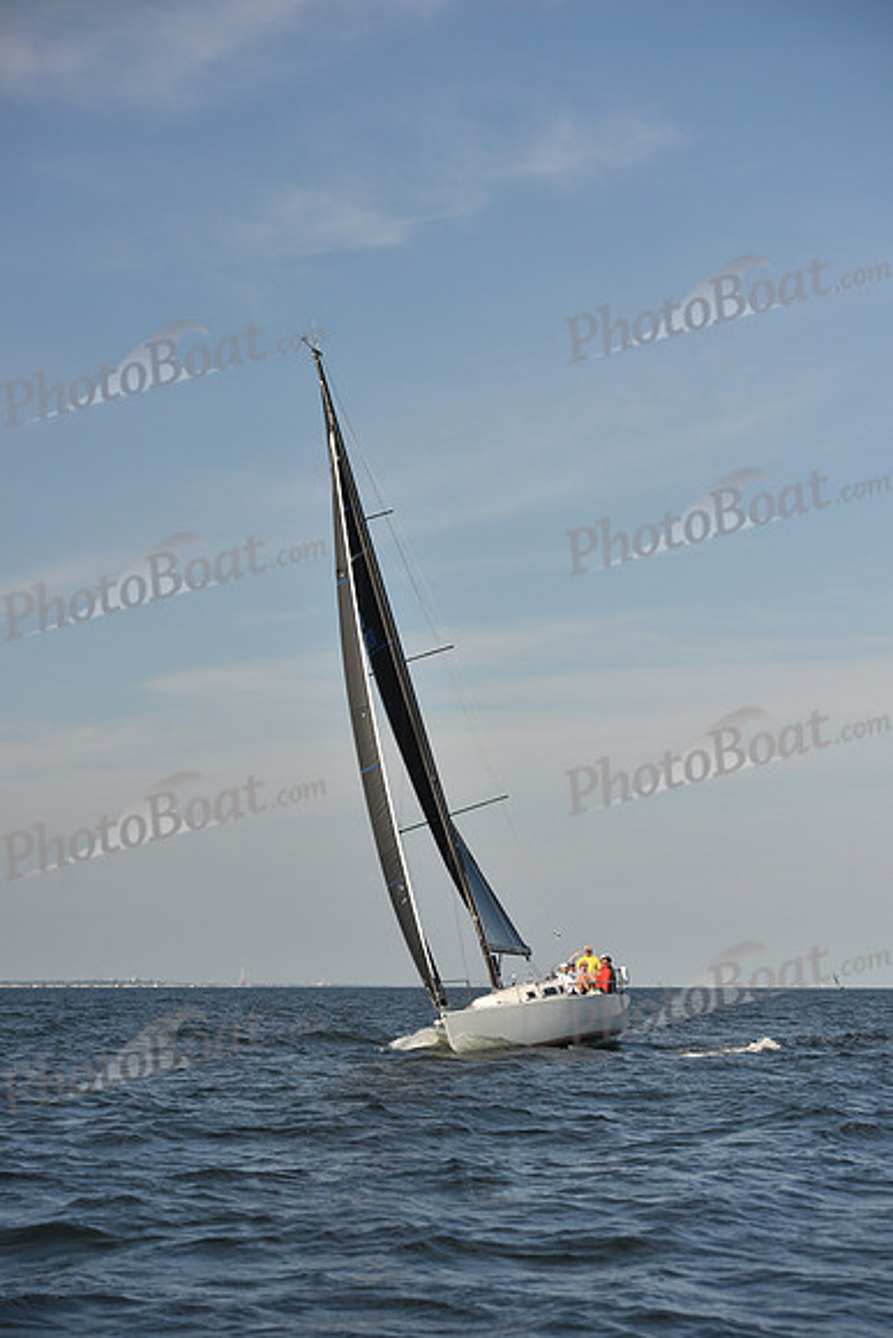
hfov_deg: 15.9
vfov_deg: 23.6
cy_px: 669
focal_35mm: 86
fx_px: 3198
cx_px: 446
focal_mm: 86
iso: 250
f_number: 4.5
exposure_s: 1/1250
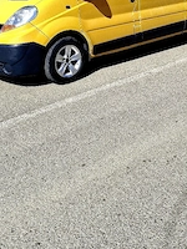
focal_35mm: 46
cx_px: 96
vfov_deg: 38.0
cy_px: 17
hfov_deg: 31.5
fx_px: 331
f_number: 1.8
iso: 50
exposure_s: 1/5000
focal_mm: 5.54
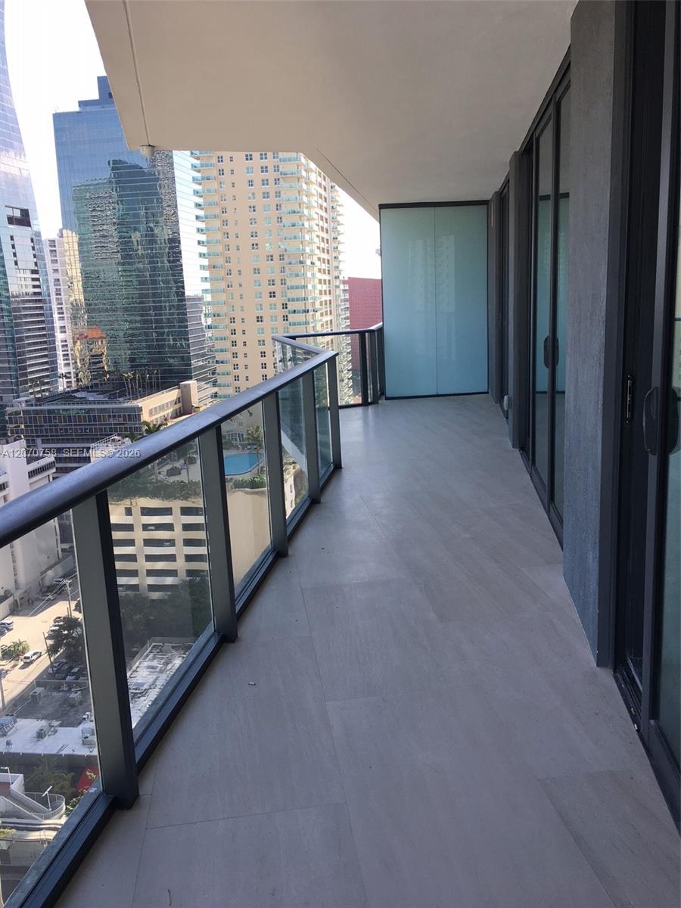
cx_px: 340
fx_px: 761
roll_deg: +2.3
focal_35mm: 29
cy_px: 454
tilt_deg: -12.4
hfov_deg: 48.2
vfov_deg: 61.7
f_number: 2.2
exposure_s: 1/561
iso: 25
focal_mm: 4.15
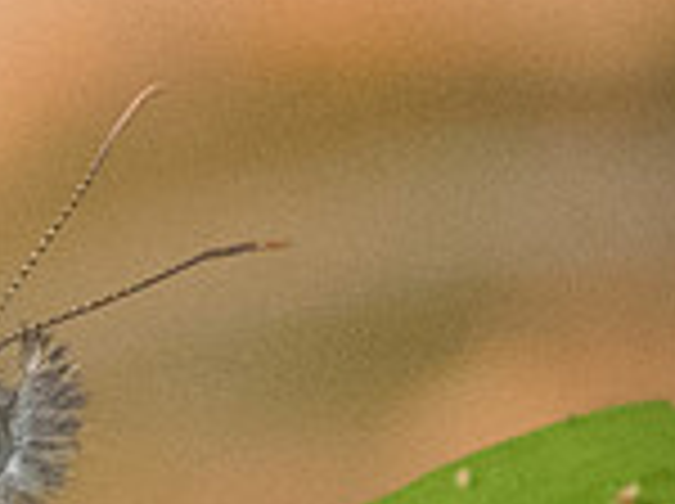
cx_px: 288
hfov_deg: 0.7
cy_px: 347
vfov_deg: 0.5
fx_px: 55524
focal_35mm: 2852
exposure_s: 1/500
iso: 1000
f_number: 10
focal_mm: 150
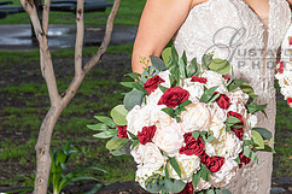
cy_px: 12
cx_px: 289
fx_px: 1200
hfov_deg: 13.7
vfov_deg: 9.2
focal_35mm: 148
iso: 250
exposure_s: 1/200
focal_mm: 52
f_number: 5.6
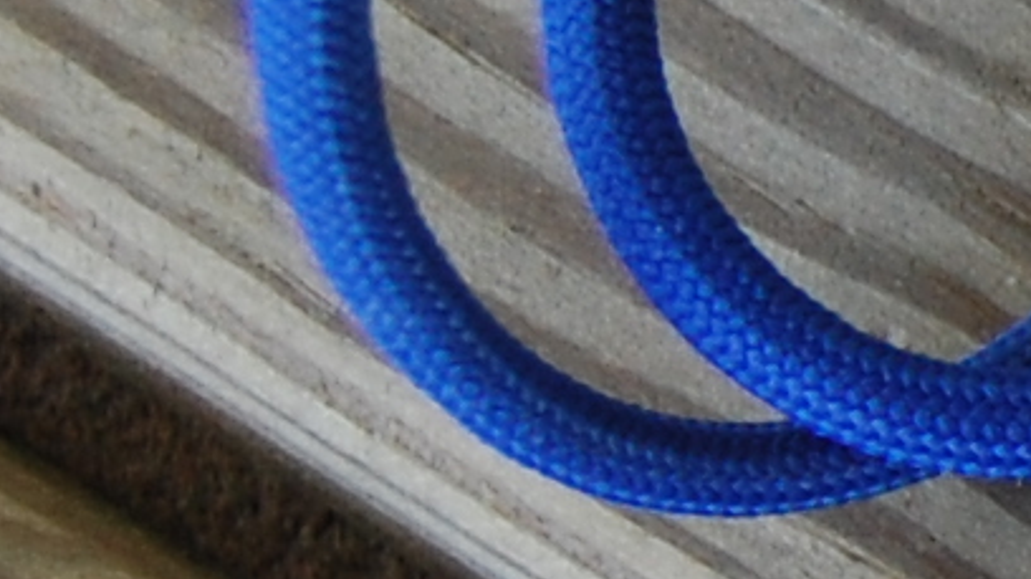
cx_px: 2810
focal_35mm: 301
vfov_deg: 4.0
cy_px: 389
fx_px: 8224
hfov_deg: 6.7
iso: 400
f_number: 5.6
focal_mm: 26
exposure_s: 1/125
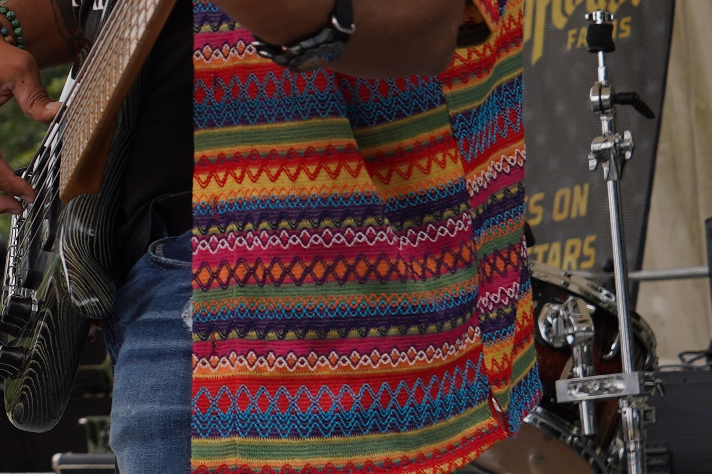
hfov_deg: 9.6
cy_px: -152
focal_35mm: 202
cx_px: -674
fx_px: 3994
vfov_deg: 6.7
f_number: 5.6
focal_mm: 48
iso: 100
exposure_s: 1/320
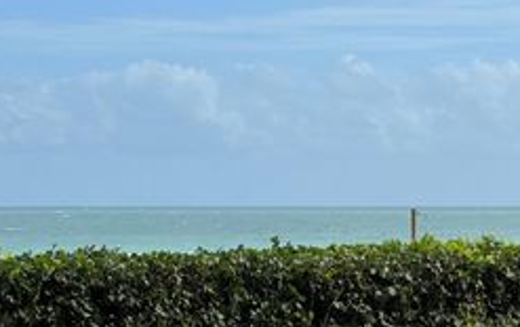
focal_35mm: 165
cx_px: 413
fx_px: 2341
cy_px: 151
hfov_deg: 12.6
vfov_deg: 8.0
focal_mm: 9
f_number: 2.8
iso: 32
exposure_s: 1/1376
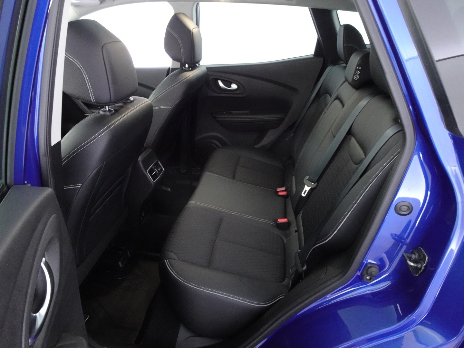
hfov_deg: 71.6
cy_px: 174
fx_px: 322
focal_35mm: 24
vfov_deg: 56.8
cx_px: 232
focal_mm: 4.25
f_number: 3.5
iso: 800
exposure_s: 1/6
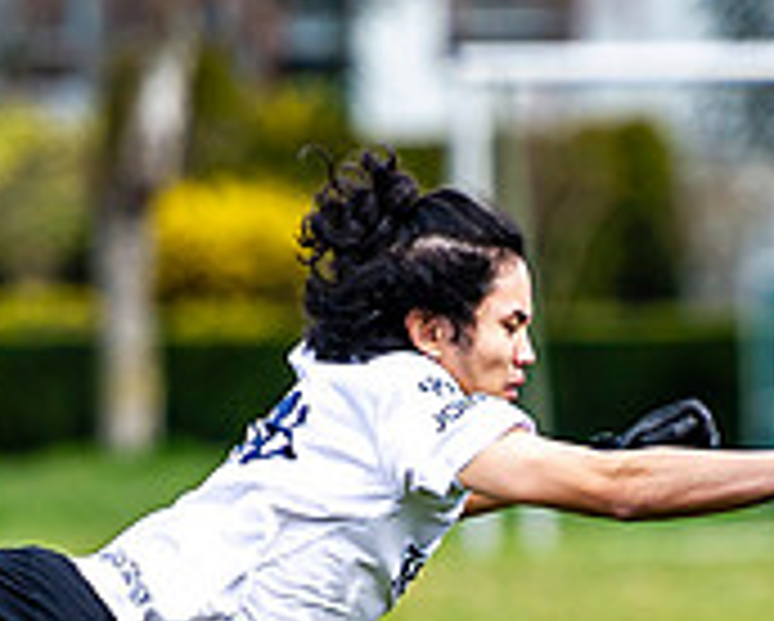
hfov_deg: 1.8
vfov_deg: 1.5
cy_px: 591
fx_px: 24332
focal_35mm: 1061
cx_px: 872
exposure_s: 1/1250
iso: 200
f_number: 2.8
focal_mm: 200
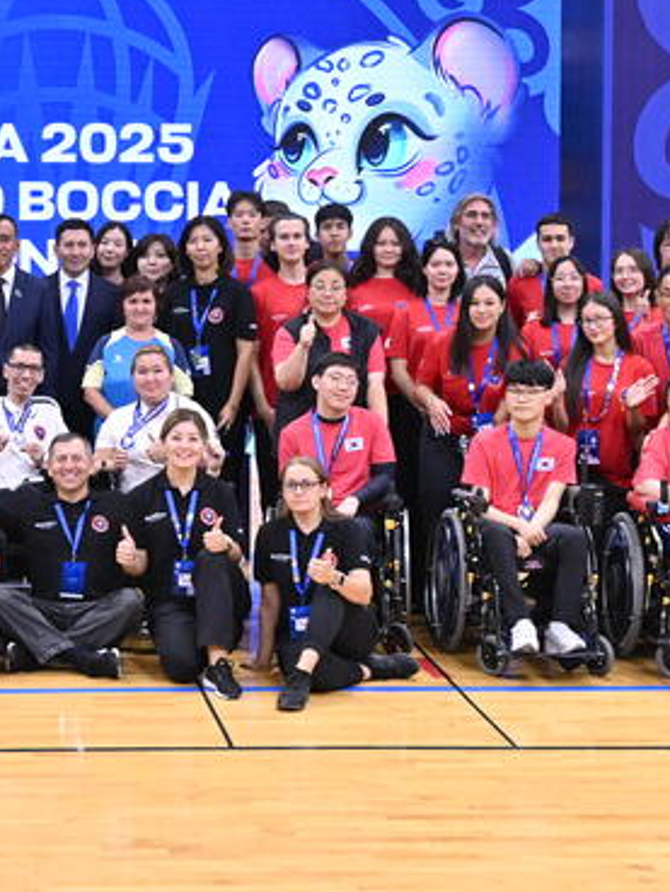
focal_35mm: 96
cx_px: 19
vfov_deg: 20.4
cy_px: 290
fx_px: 2476
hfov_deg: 15.2
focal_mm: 24
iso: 2000
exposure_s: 1/500
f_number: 3.2
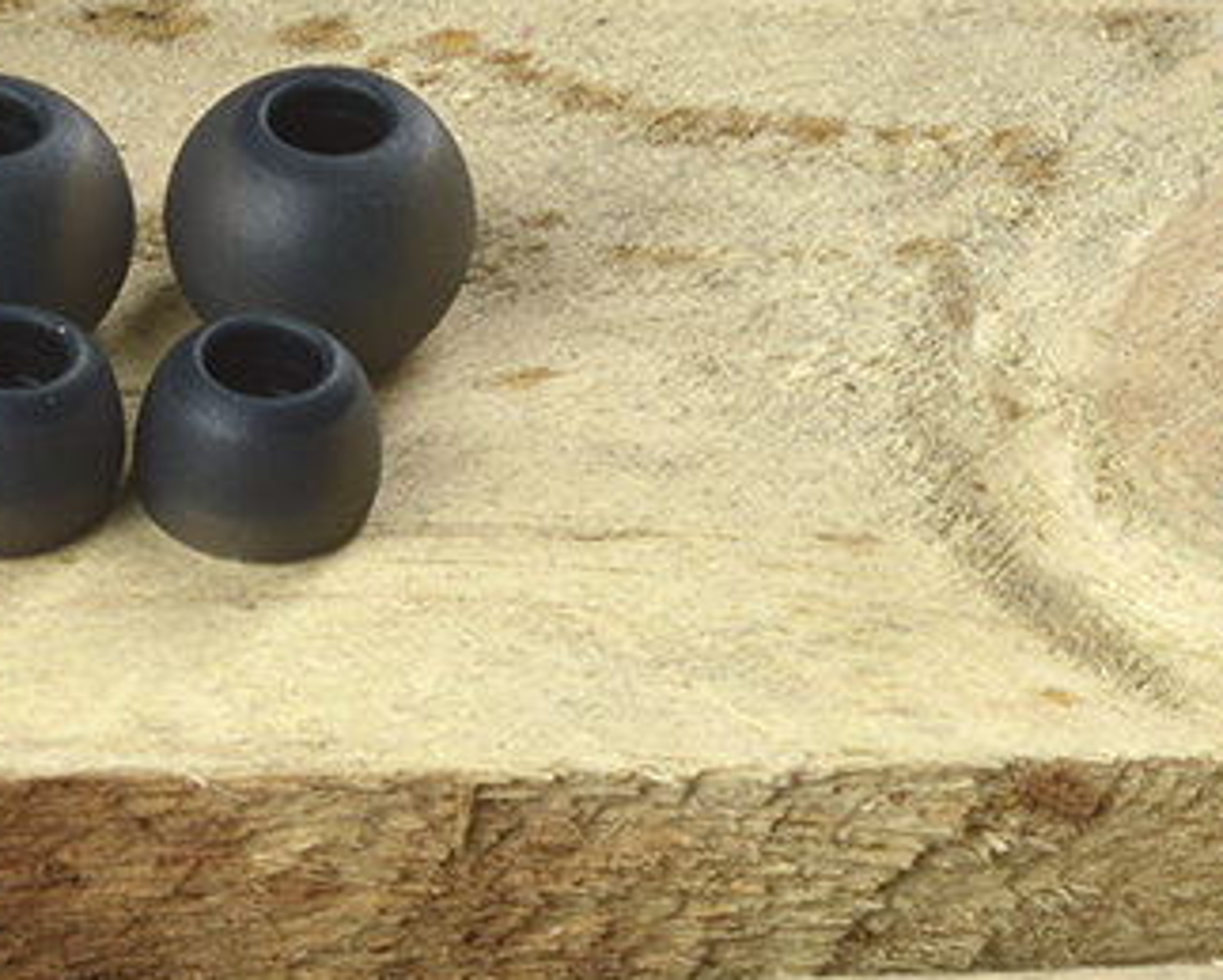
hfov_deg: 7.2
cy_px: -98
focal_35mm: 261
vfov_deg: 5.9
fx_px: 9456
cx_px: -814
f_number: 16
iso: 100
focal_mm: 50
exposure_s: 1/125
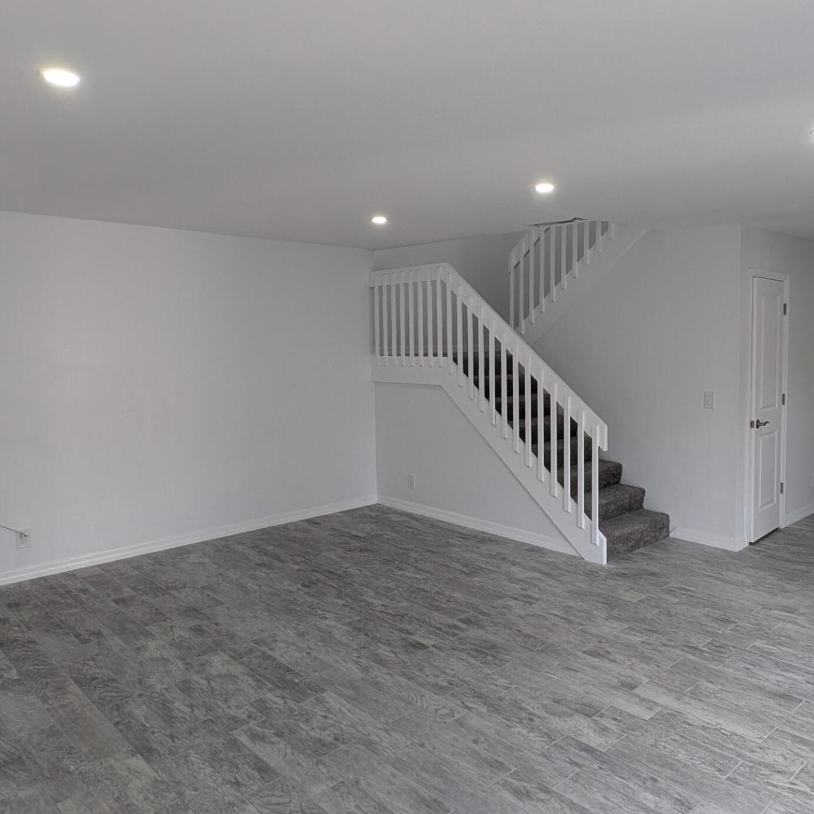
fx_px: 665
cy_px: 381
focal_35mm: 25
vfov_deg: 62.9
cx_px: 512
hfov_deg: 62.0
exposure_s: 1/52
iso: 34
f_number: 2.2
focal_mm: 1.54
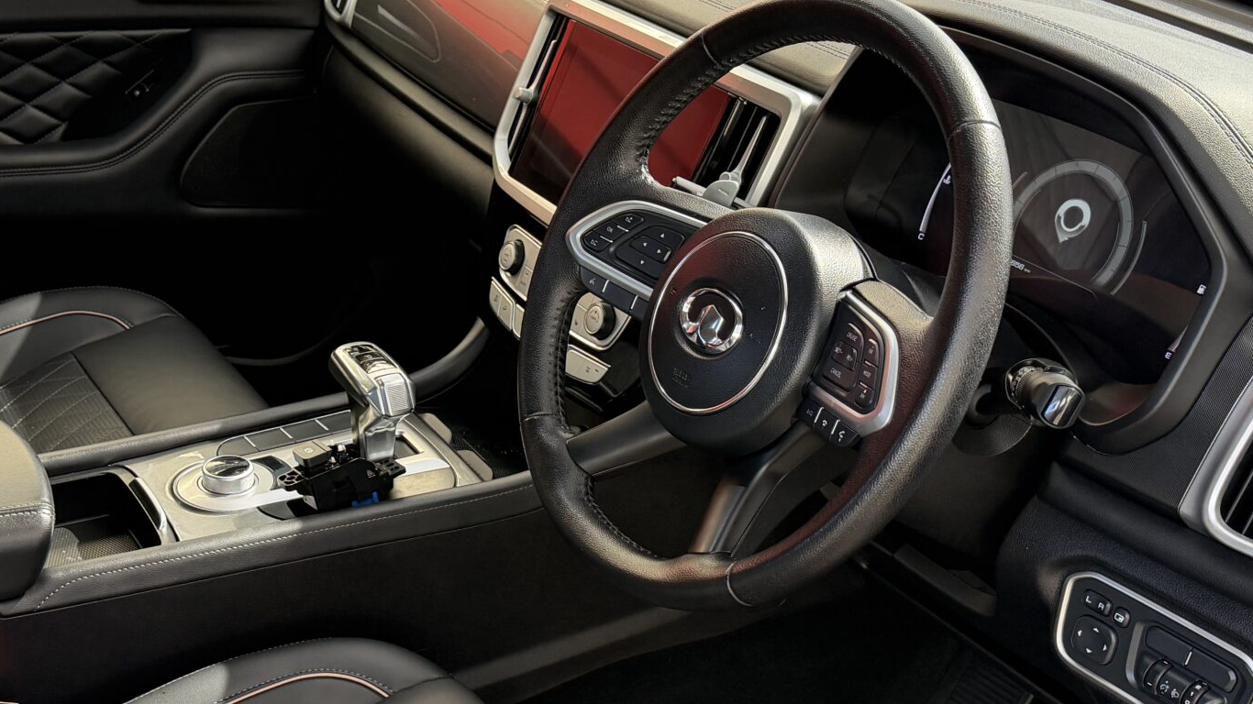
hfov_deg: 41.7
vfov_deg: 24.3
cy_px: 477
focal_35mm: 49
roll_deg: +0.8
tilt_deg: -30.3
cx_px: 452
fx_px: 1628
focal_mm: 6.76
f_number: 1.78
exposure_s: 1/81
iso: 200
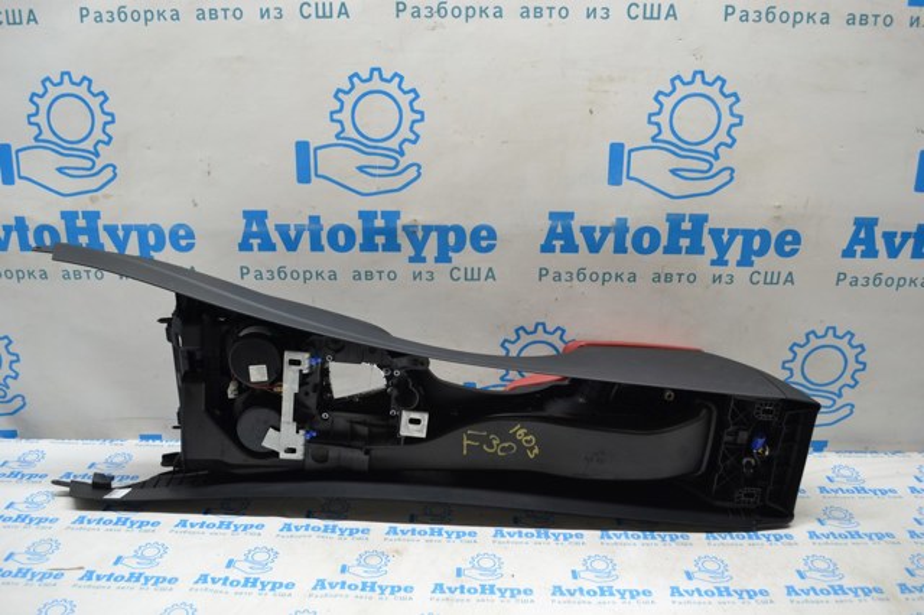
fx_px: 770
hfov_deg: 62.0
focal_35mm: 30
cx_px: 462
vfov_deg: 43.6
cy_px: 308
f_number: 4.5
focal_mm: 20
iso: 400
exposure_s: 1/80
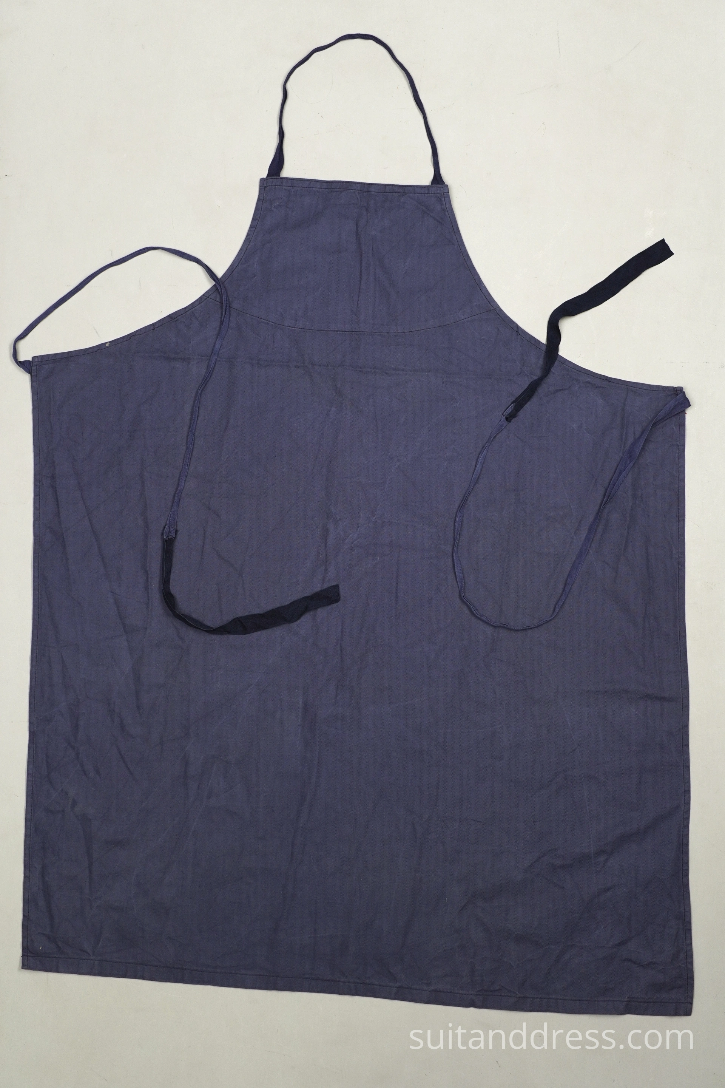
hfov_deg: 28.1
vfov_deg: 41.1
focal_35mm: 48
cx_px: 362
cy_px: 544
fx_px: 1450
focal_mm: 32
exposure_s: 1/100
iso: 400
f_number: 5
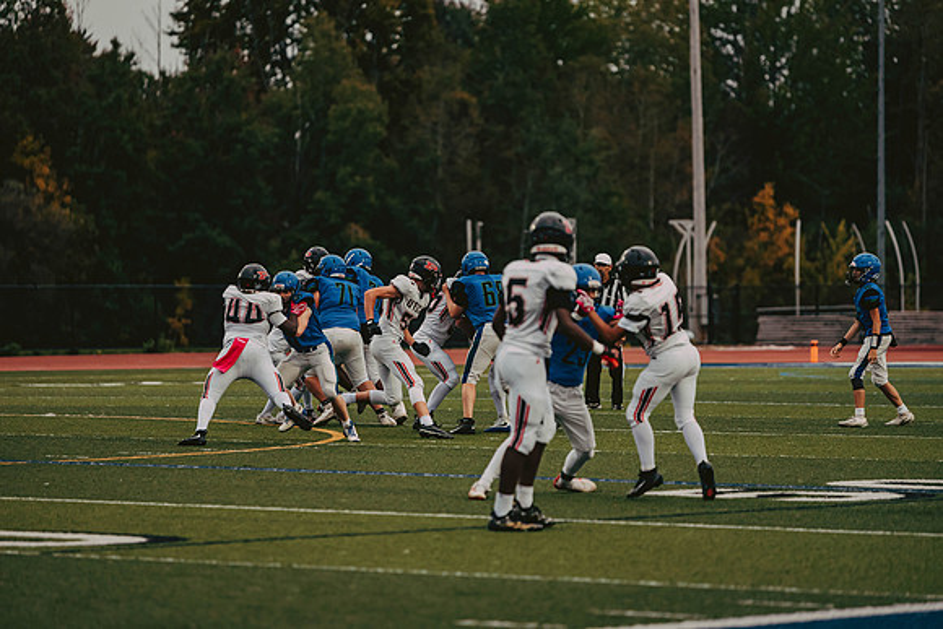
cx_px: 472
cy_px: 314
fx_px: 5109
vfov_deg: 7.0
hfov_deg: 10.5
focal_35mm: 195
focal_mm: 195
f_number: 3.2
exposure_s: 1/1000
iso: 800
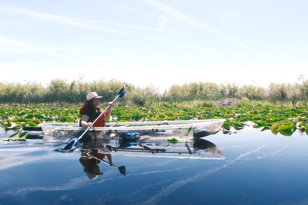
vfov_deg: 47.9
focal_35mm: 27
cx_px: 154
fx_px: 231
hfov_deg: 67.4
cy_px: 102
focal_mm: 18
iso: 160
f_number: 11
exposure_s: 1/60
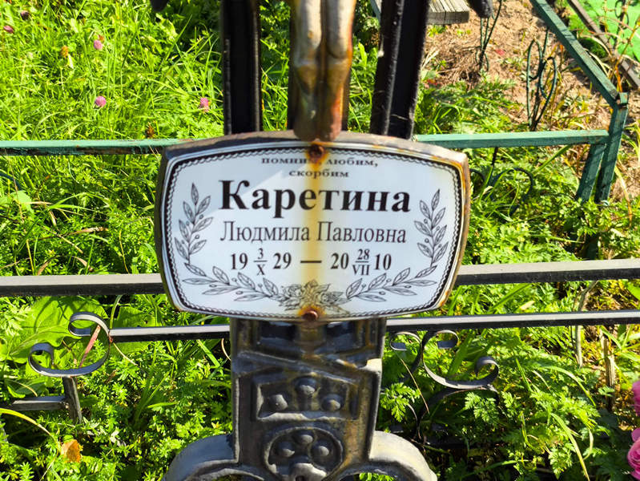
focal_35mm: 50
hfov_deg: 38.2
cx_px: 320
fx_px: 925
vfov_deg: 29.1
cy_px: 240
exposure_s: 1/345
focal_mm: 4.71
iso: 50
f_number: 1.7
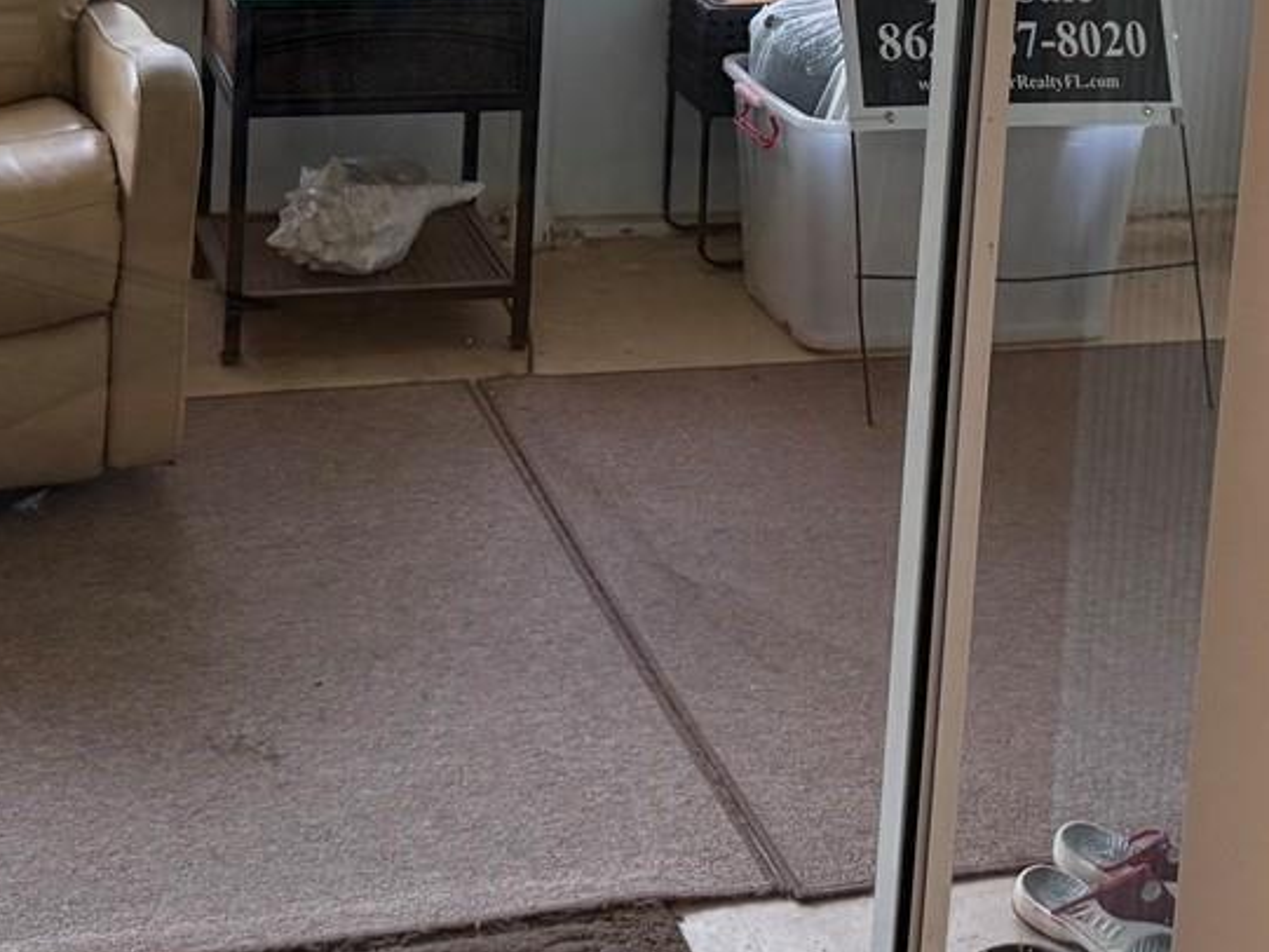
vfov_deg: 19.6
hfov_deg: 27.4
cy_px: -171
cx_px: 676
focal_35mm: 71
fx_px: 2603
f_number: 1.78
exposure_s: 1/60
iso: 200
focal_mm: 6.76
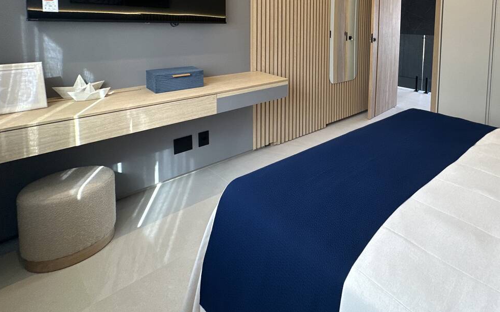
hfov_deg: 74.6
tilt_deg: -4.0
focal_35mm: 22
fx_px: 300
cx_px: 368
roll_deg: -1.8
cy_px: 45
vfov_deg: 50.3
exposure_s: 1/120
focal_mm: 2.22
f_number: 2.2
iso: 160
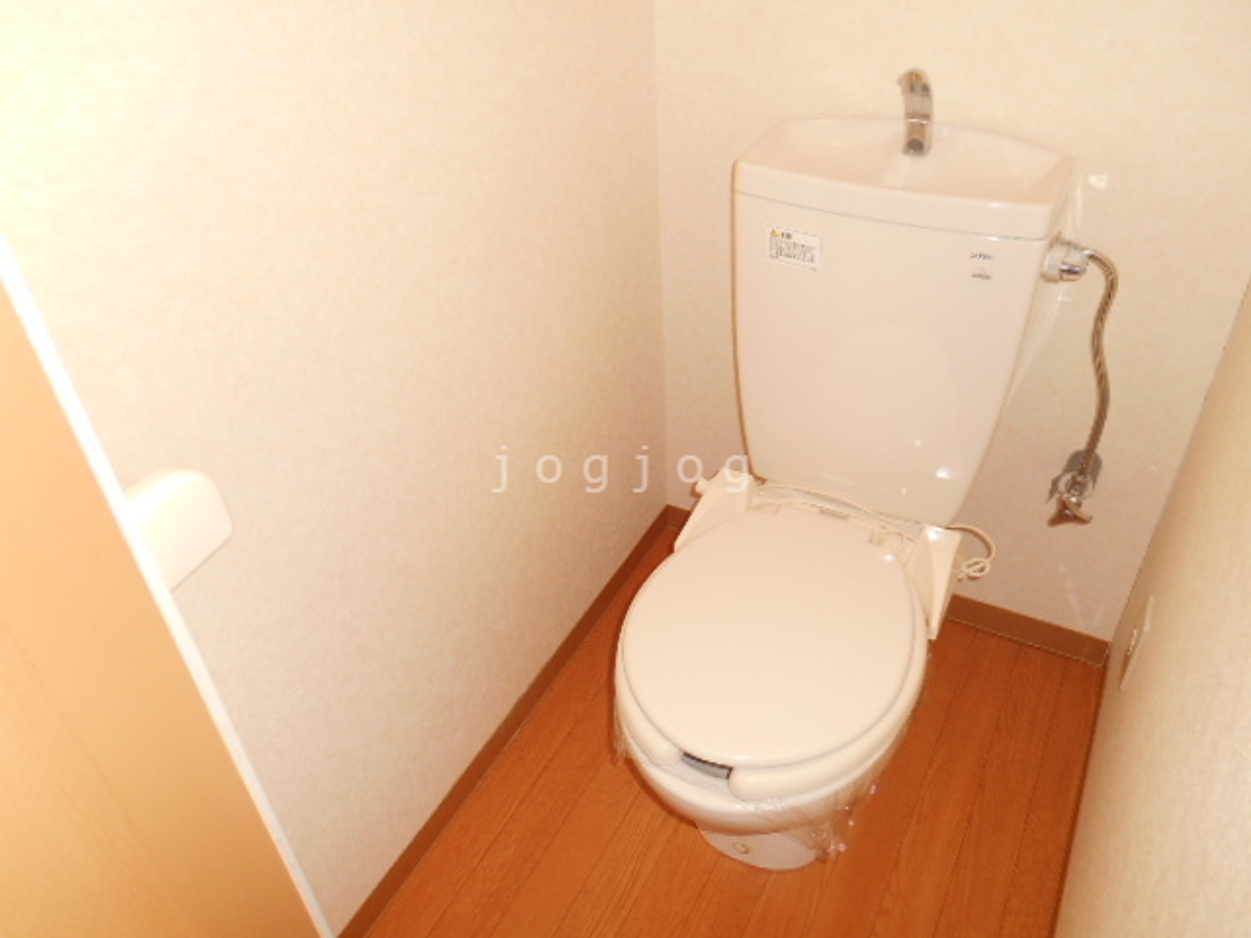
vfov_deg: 53.1
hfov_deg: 67.3
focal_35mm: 26
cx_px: 626
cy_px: 469
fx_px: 940
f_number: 3.4
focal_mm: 4.7
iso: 110
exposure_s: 1/25
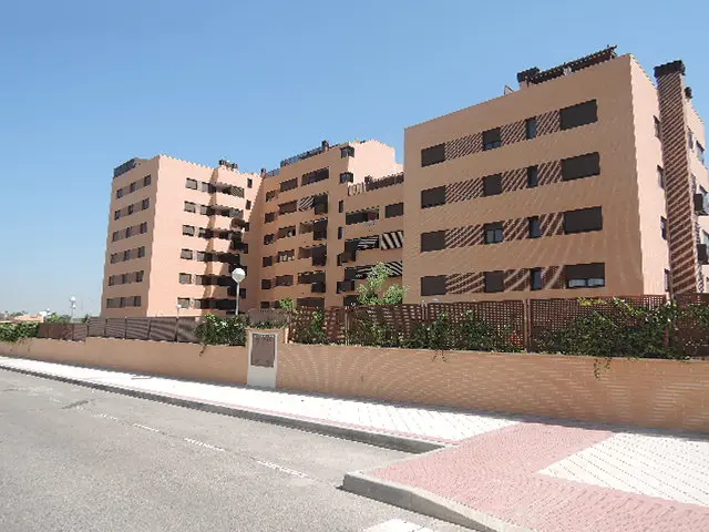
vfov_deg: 56.8
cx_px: 354
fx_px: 492
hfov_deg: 71.6
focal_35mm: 24
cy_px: 266
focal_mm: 5.1
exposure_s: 1/125
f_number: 2.8
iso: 80
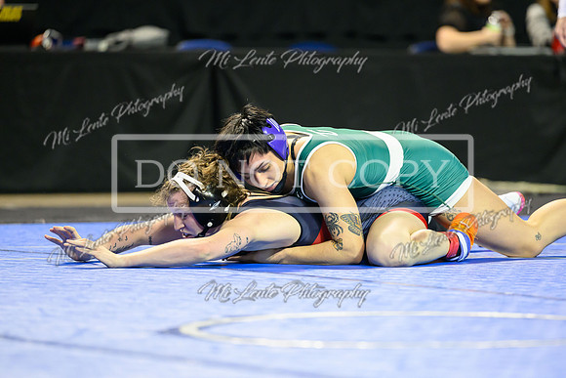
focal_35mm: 251
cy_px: 209
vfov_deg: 5.5
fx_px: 3941
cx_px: 296
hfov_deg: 8.2
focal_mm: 200
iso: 3200
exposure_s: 1/800
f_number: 2.8
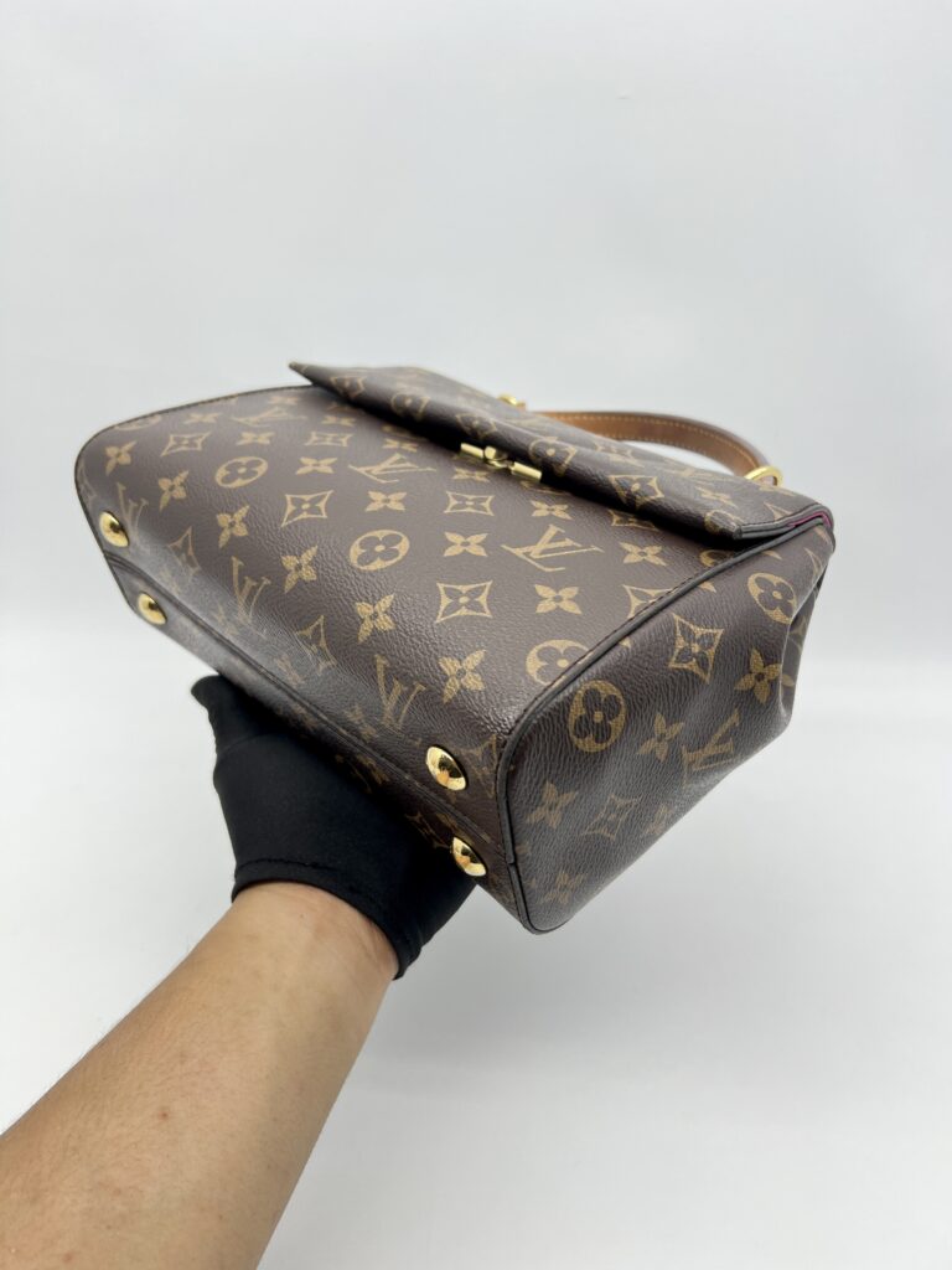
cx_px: 476
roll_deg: -0.5
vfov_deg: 67.3
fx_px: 953
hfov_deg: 53.1
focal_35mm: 26
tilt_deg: -29.6
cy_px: 635
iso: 40
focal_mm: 5.7
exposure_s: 1/100
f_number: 1.5
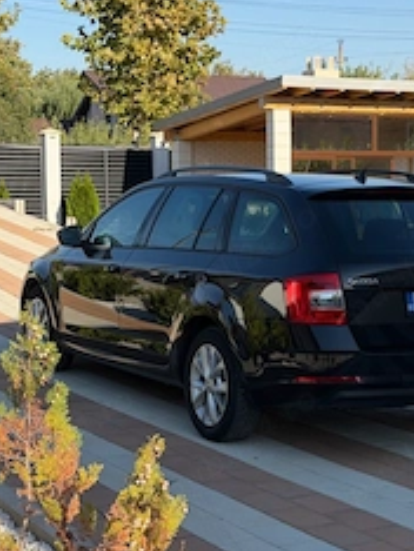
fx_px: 1305
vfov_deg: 23.8
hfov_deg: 18.0
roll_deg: -0.4
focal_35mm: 82
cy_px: 292
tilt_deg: -5.7
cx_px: 287
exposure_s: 1/2762
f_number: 1.78
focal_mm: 6.76
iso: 64
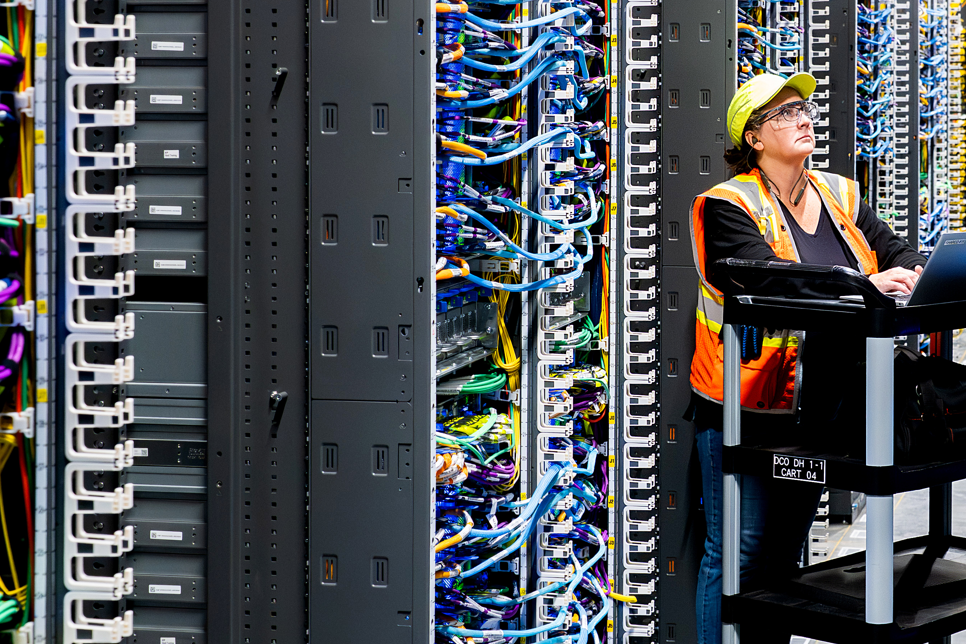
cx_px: 804
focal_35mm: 79
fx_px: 2120
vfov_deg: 17.2
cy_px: 172
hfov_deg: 25.1
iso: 6400
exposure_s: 1/125
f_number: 4.8
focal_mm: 35
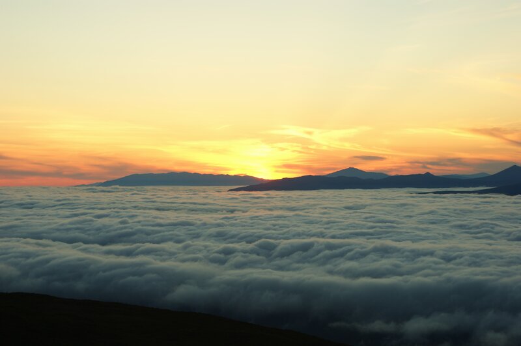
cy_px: 173
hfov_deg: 27.0
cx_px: 260
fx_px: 1084
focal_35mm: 75
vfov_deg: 18.2
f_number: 4.5
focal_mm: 50
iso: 100
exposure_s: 1/125
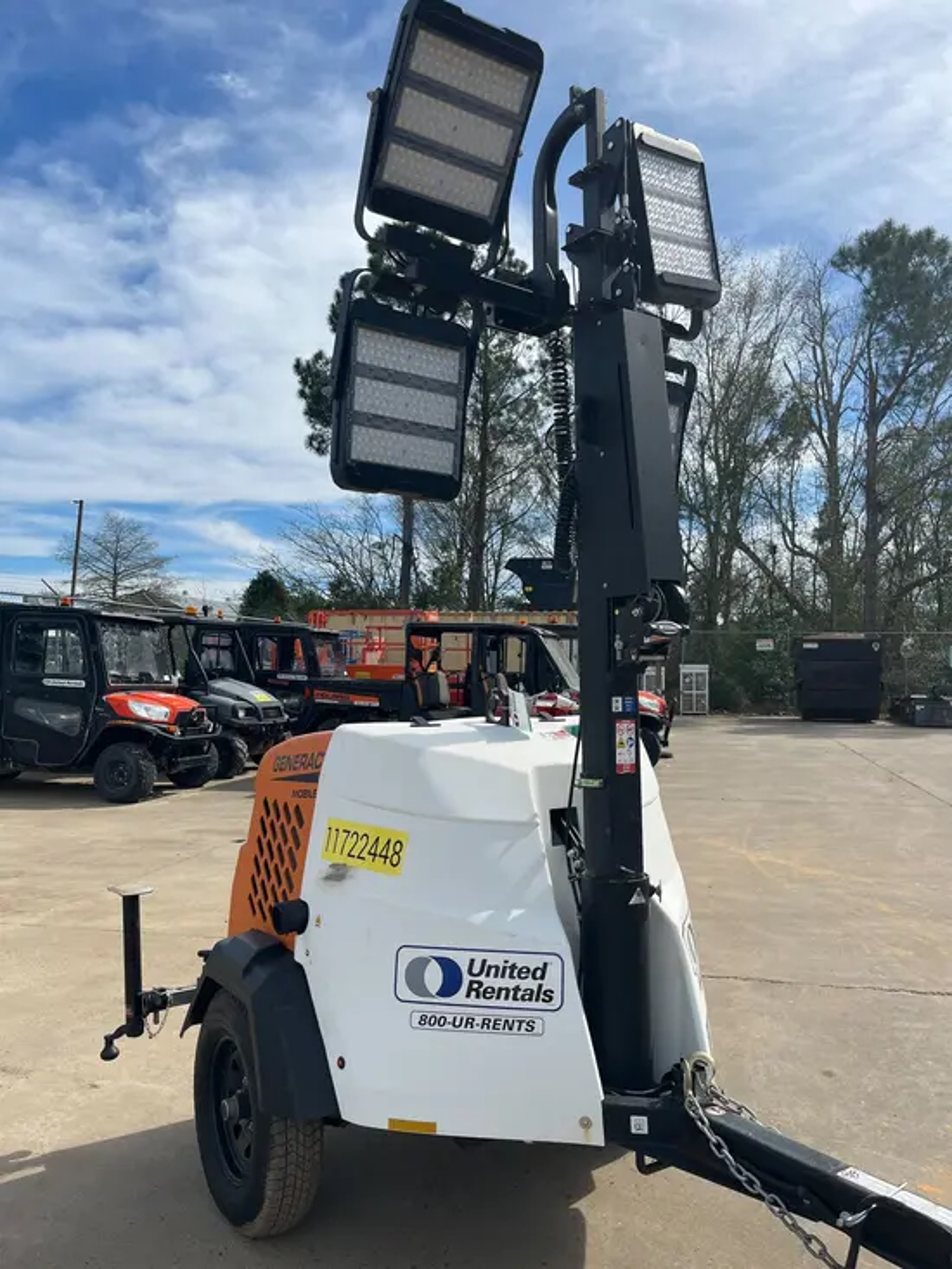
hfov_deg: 53.1
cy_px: 634
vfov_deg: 67.3
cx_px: 476
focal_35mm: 26
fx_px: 953
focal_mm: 5.1
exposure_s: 1/3745
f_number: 1.6
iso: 50
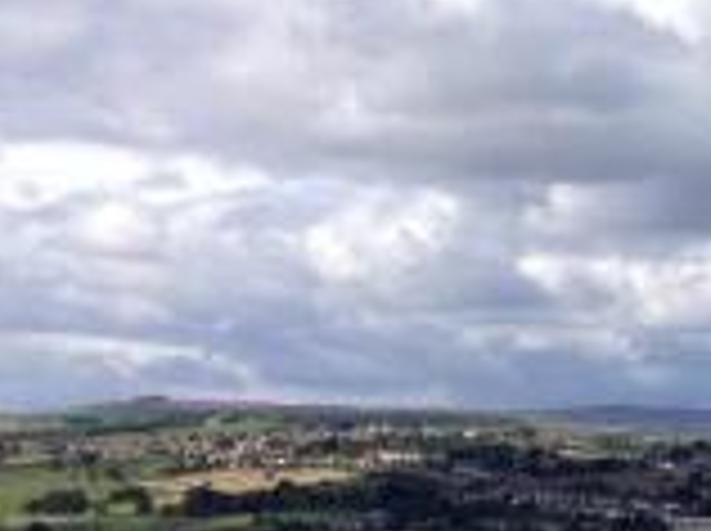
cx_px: 1091
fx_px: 2502
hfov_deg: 14.9
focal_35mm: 122
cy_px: 515
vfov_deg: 12.0
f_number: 2.4
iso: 50
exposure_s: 1/1869
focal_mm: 4.12
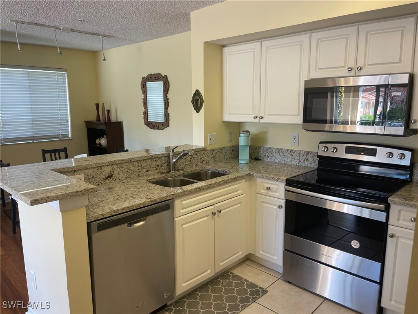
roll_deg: +0.0
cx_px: 209
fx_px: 302
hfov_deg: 69.4
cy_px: 157
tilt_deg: -10.3
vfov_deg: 54.9
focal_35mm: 25
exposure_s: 1/120
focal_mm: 5.1
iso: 100
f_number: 1.6
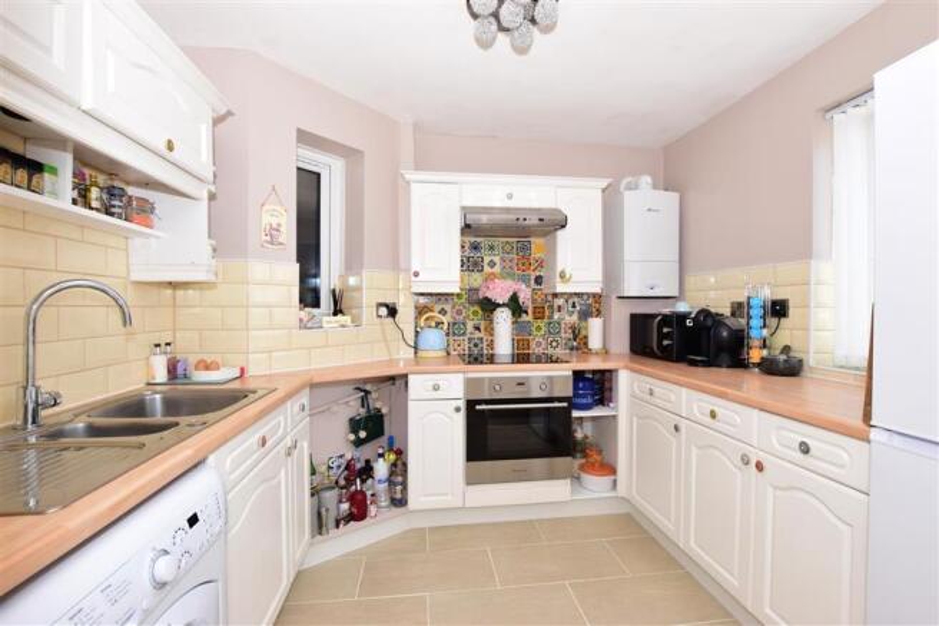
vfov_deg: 77.3
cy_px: 313
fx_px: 391
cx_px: 470
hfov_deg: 100.4
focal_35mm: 15
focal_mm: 10
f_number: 10
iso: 400
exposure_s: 1/60
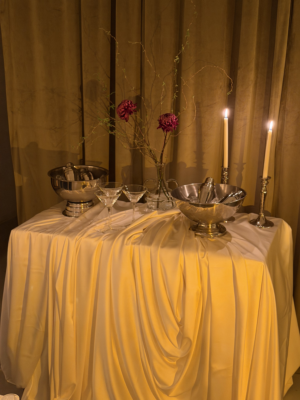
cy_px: 200
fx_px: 555
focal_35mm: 48
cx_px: 150
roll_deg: +0.8
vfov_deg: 39.7
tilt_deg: -17.8
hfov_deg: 30.3
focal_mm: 6.76
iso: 500
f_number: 1.78
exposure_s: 1/25
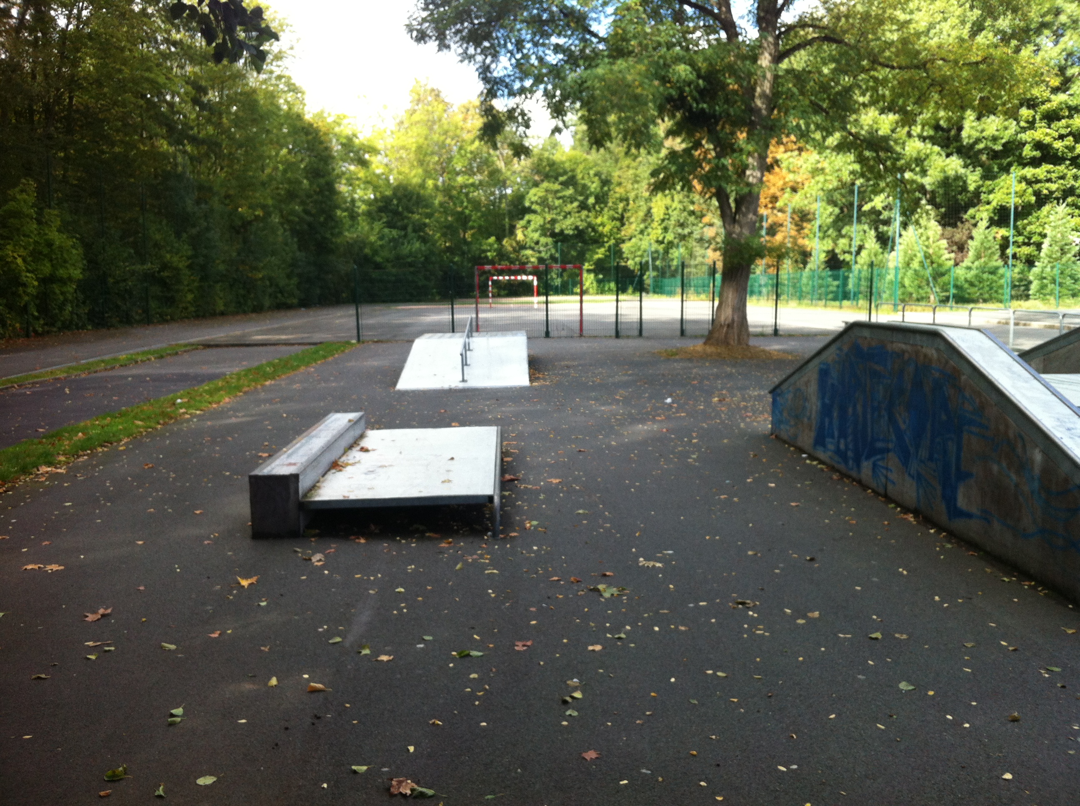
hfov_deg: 52.7
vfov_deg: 40.6
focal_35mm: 35
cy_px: 403
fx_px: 1090
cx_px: 540
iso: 80
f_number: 2.8
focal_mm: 3.85
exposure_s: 1/262
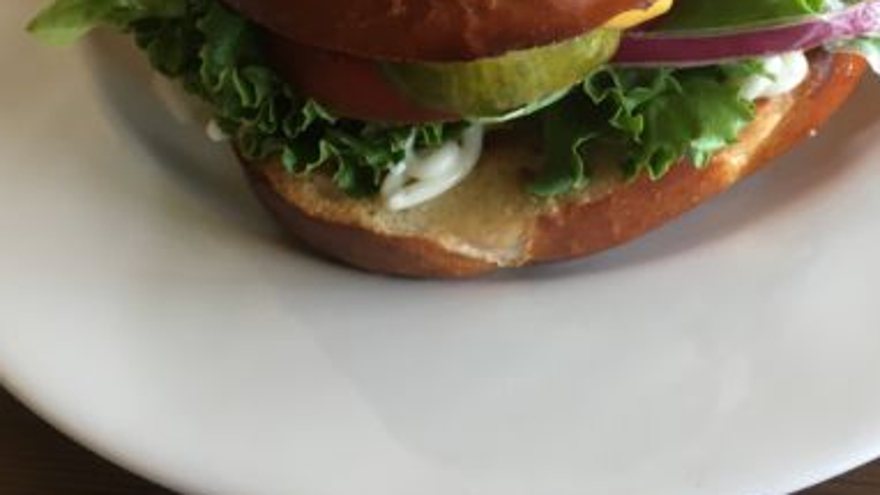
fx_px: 1237
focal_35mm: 53
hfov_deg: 39.0
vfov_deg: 21.9
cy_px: 9
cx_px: 534
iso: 50
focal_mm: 4.15
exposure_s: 1/30
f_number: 2.2
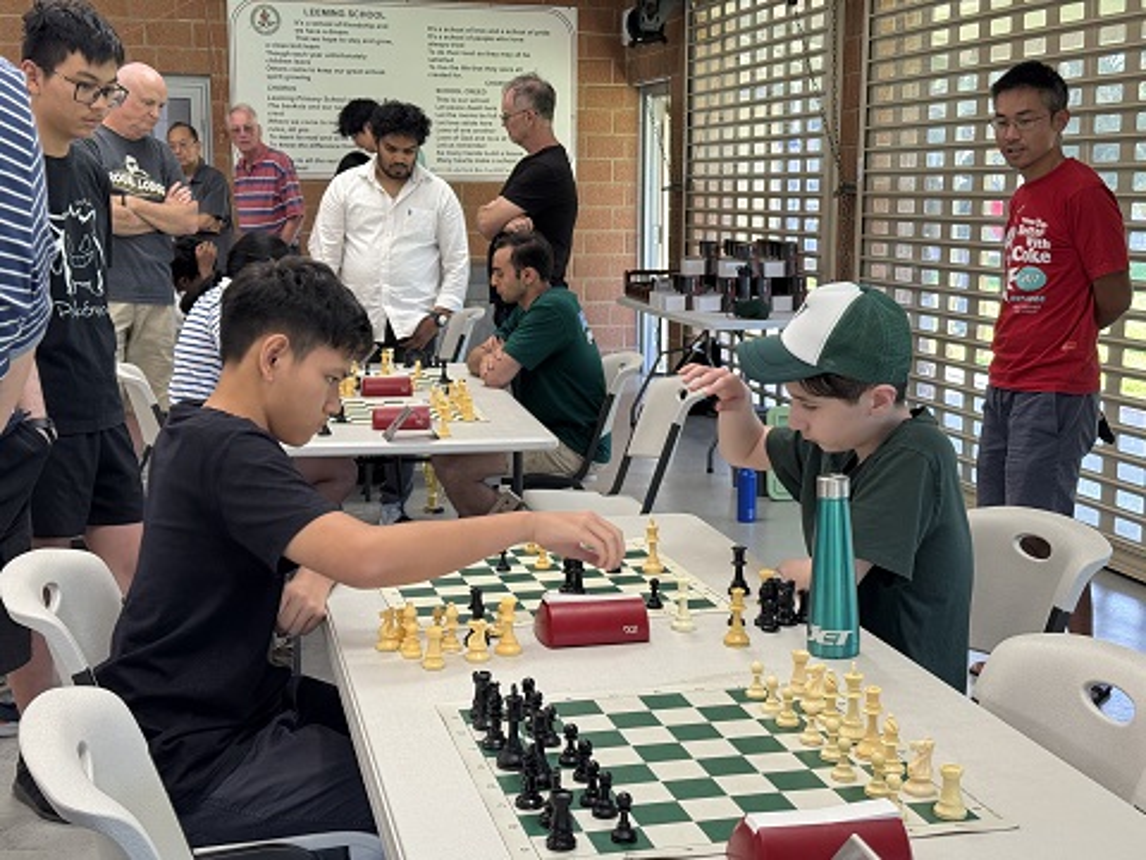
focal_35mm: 48
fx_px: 1589
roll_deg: -0.4
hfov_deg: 39.7
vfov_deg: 30.3
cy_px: 430
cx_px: 573
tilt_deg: -9.3
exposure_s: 1/100
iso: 100
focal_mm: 6.76
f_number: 1.78
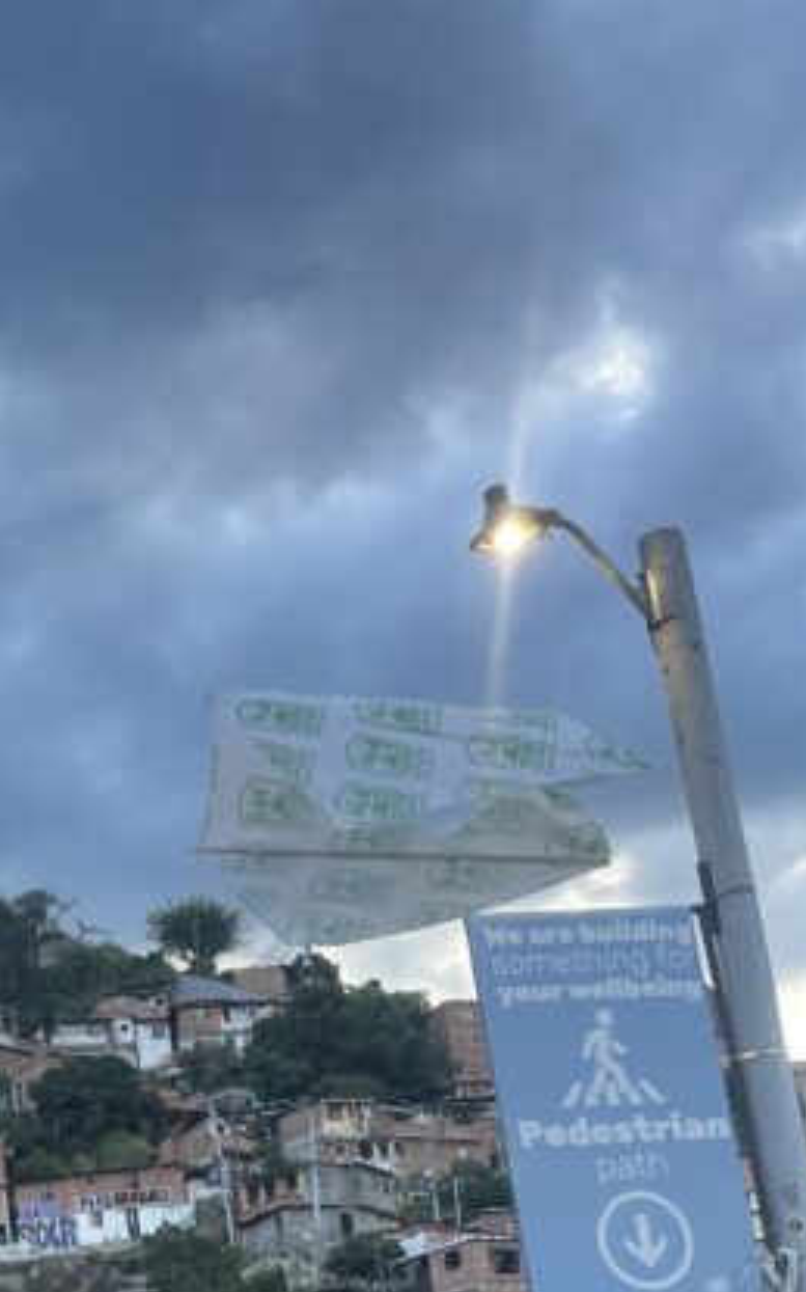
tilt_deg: +15.3
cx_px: -252
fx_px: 2392
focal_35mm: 68
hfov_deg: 17.8
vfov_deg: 29.3
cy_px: 1093
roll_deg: +3.9
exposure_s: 1/120
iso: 50
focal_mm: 4.2
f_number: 1.6
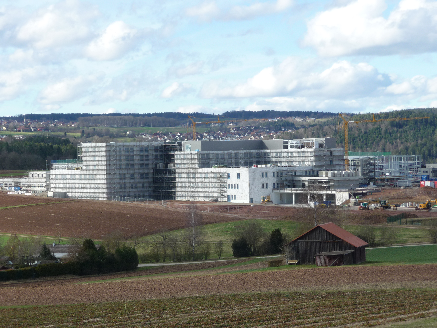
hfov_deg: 17.6
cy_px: 164
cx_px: 218
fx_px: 1414
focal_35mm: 112
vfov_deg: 13.2
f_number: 4.7
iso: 100
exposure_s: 1/320
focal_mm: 19.1
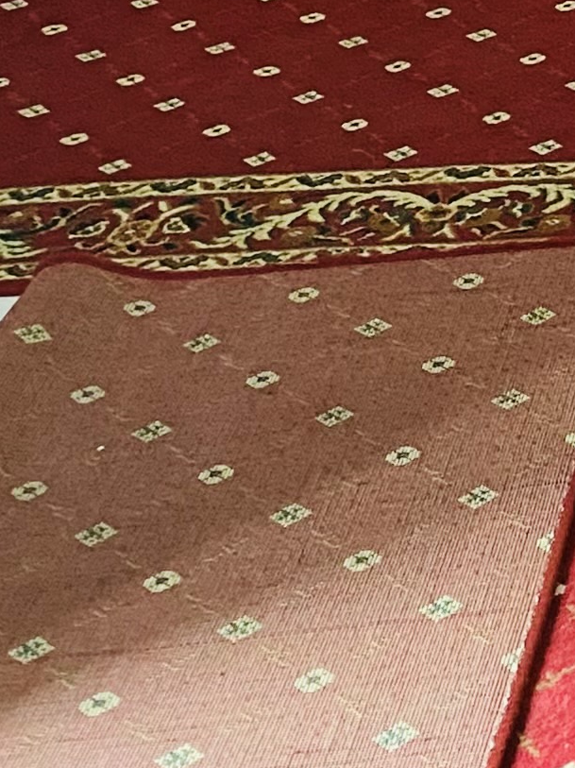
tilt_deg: -10.7
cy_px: -562
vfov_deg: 13.8
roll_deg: +0.7
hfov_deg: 10.0
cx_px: 1396
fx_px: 2859
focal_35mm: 129
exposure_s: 1/48
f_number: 1.8
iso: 500
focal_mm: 4.25
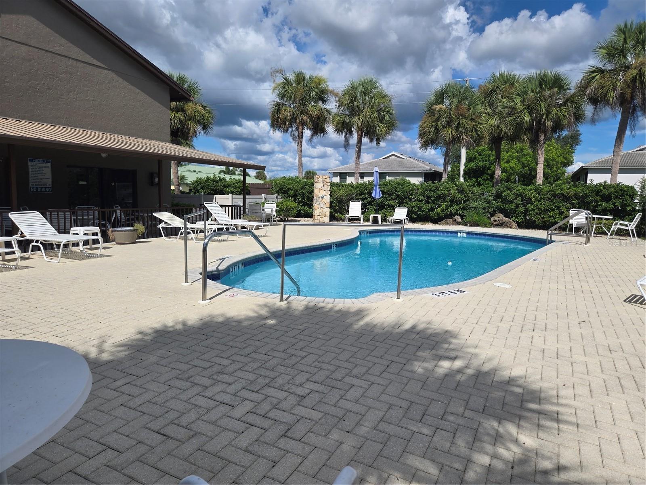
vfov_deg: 58.9
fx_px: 429
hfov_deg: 73.9
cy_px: 242
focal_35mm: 23
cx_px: 323
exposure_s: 1/3550
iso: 25
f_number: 1.8
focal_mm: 5.4
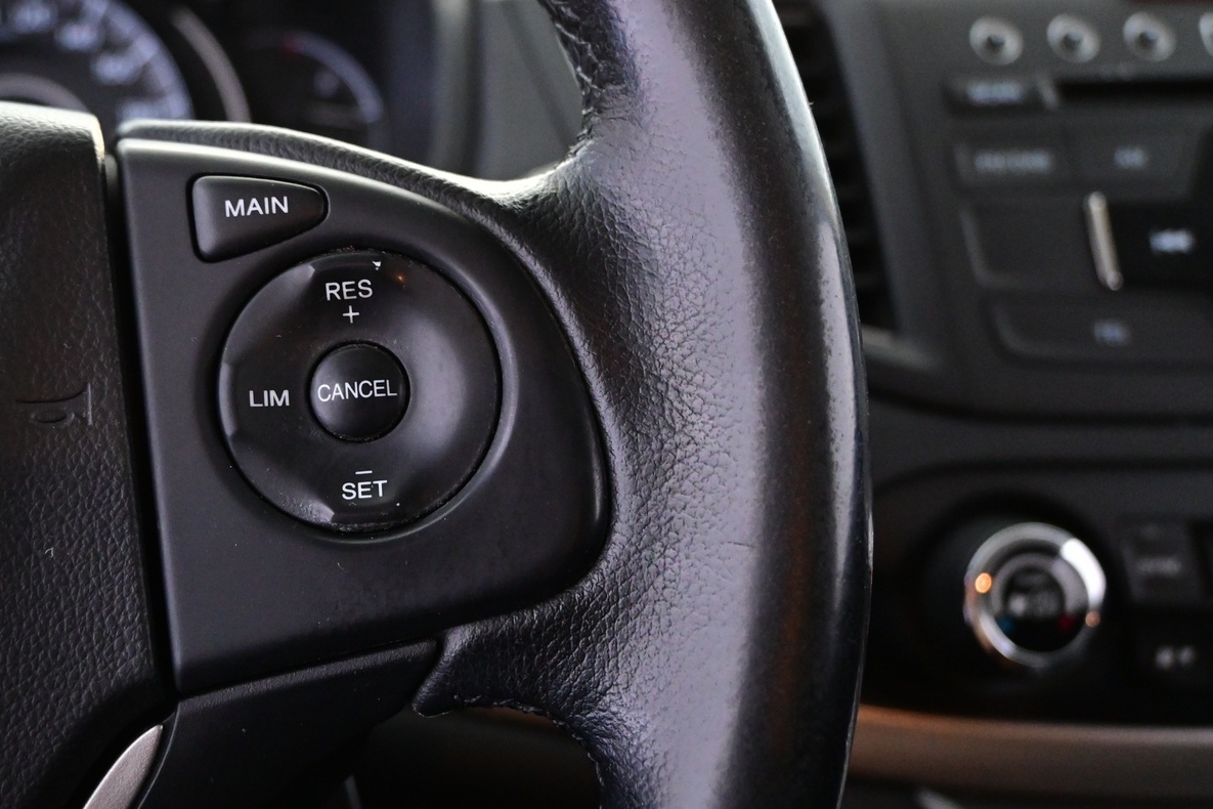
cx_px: 393
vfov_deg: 32.6
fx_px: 1381
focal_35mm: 41
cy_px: 382
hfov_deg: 46.6
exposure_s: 1/30
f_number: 3.8
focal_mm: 20
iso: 3200
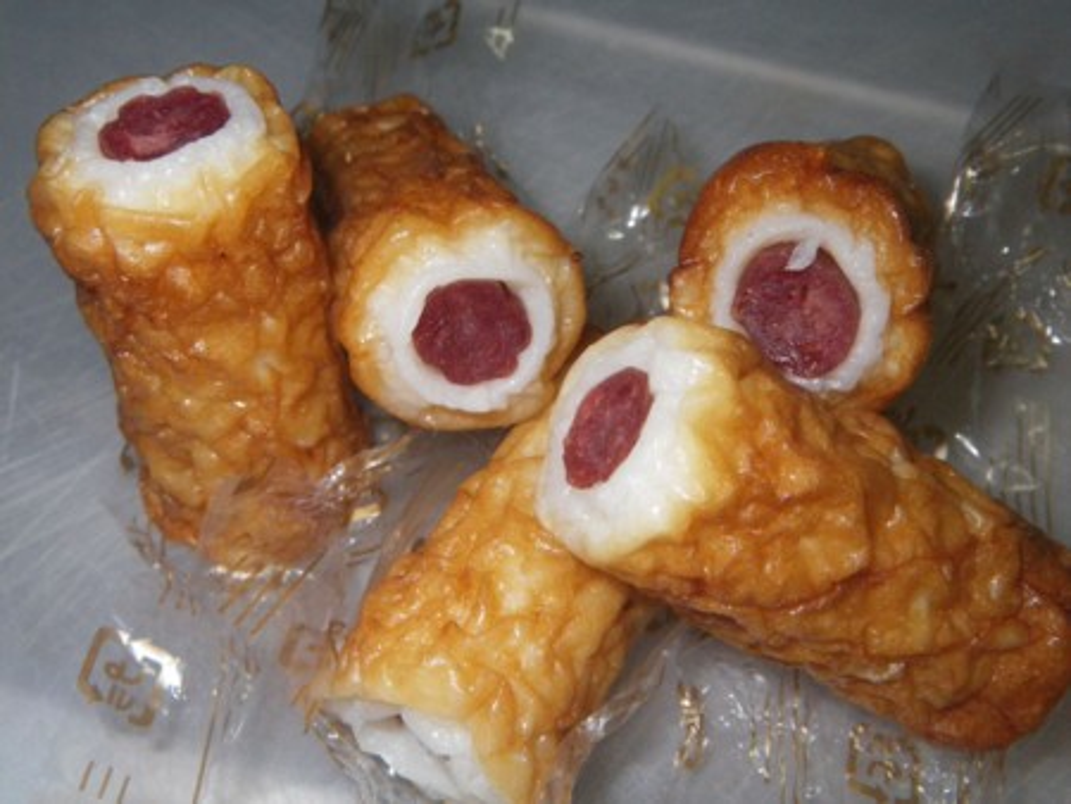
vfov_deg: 34.4
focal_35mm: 42
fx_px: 1300
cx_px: 536
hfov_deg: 44.8
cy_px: 402
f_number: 5
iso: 250
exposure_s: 1/60
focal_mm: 7.5
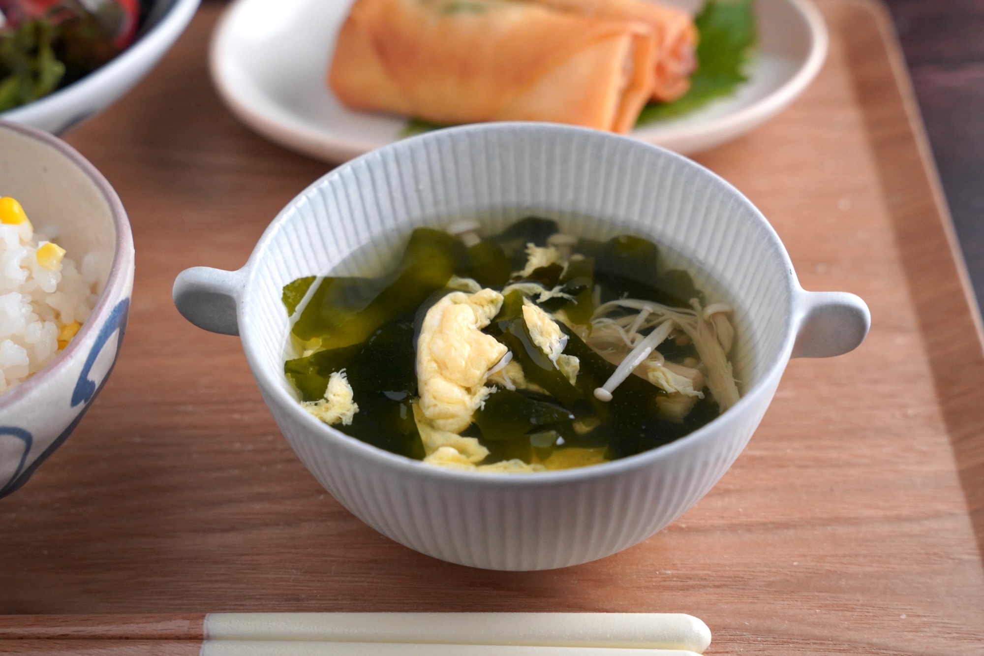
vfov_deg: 19.5
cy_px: 328
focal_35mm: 70
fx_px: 1913
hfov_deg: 28.8
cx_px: 492
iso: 5000
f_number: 6.3
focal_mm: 70
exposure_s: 1/400
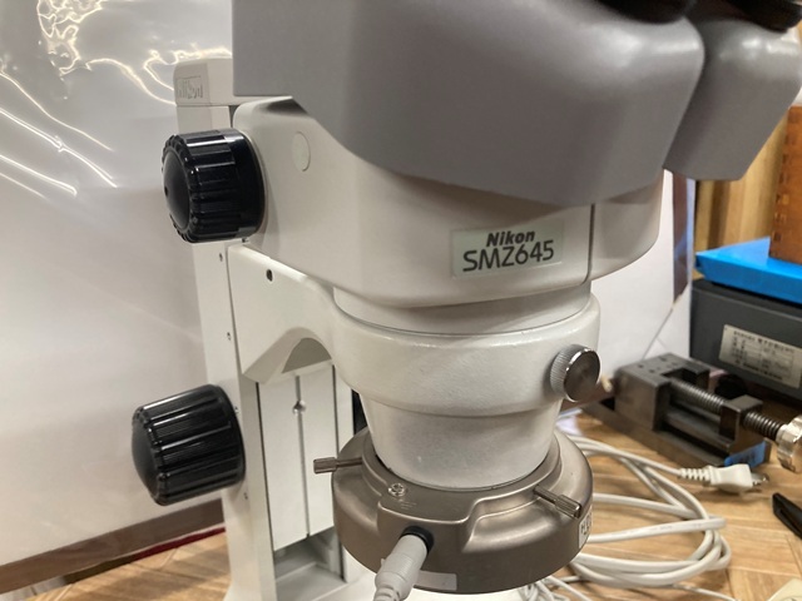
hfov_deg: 63.4
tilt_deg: -16.7
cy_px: 300
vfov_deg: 49.7
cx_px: 401
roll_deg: +1.1
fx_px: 649
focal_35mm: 28
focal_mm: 3.99
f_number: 1.8
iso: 100
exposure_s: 1/60
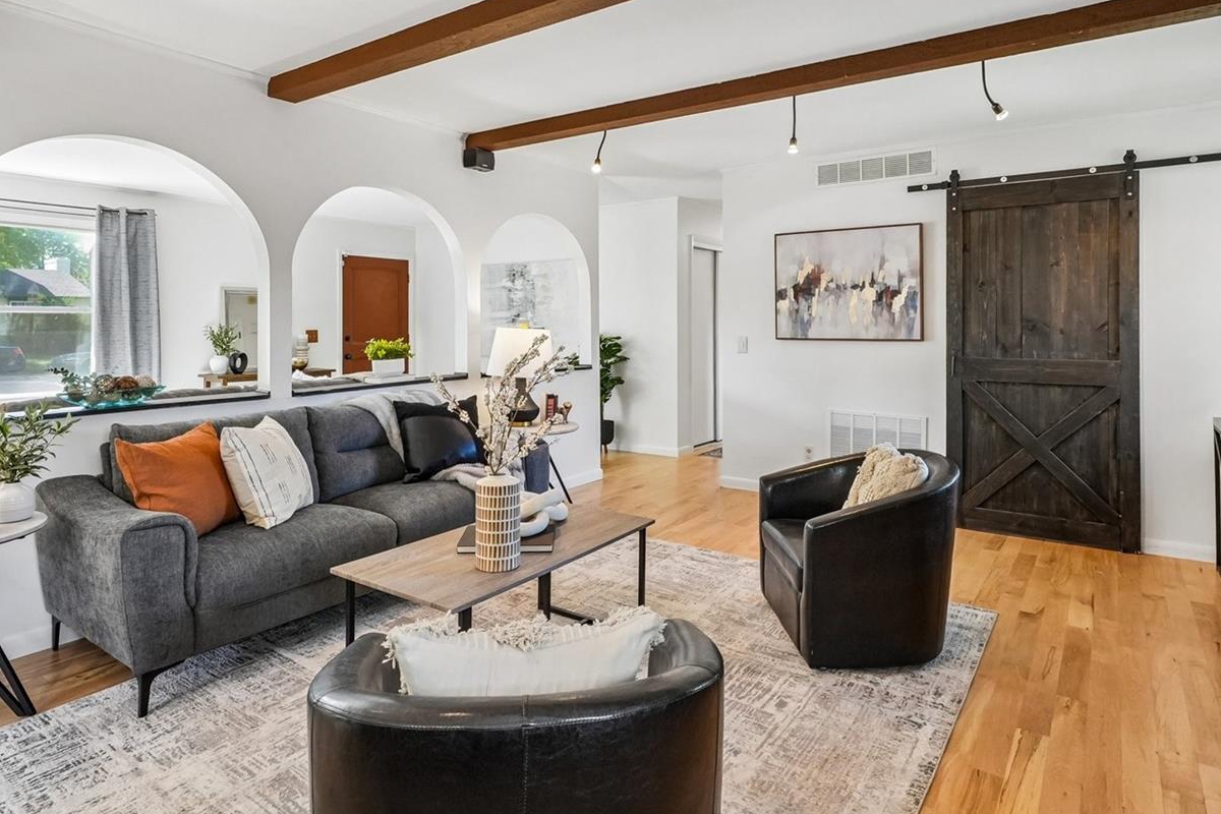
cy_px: 305
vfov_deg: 59.2
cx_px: 618
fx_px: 705
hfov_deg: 81.7
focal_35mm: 21
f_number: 8
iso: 800
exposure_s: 1/10
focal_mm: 10.4
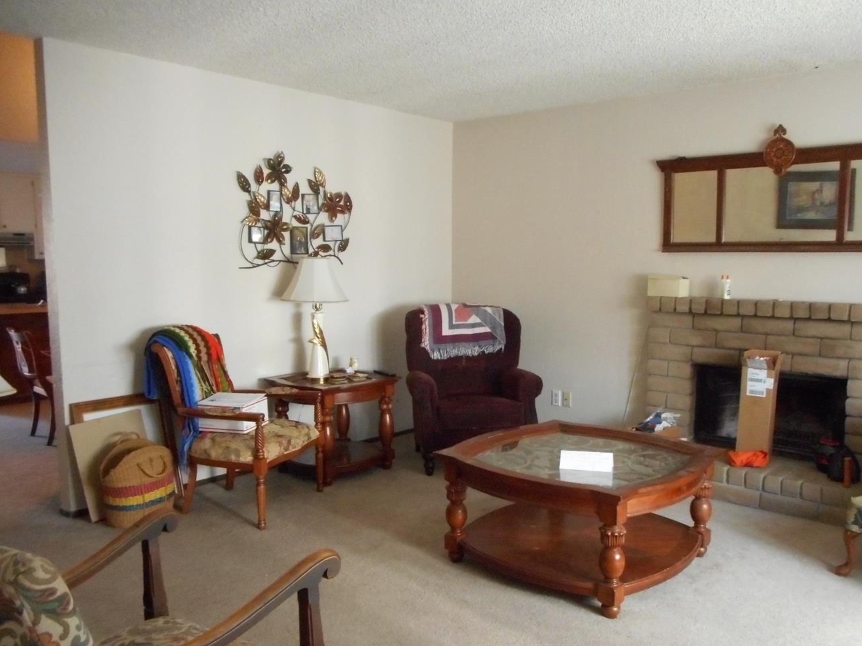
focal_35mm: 29
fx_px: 722
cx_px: 471
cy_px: 355
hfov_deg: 61.6
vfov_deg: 48.1
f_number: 3.7
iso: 640
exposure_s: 1/25
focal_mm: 4.5
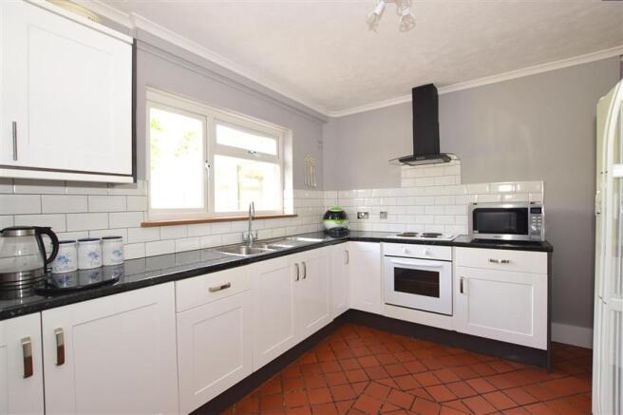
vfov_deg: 77.3
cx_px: 312
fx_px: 260
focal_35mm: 15
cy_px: 208
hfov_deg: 100.4
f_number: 5.6
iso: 400
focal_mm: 10
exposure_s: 1/60
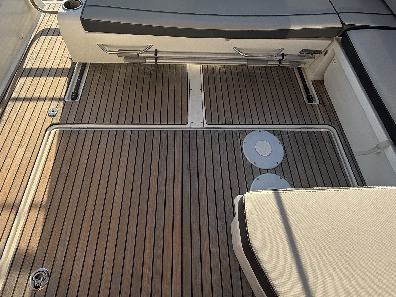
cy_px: 75
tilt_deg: -50.6
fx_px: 275
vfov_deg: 54.2
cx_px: 199
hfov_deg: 71.6
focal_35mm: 24
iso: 50
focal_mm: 2.22
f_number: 2.2
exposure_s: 1/607
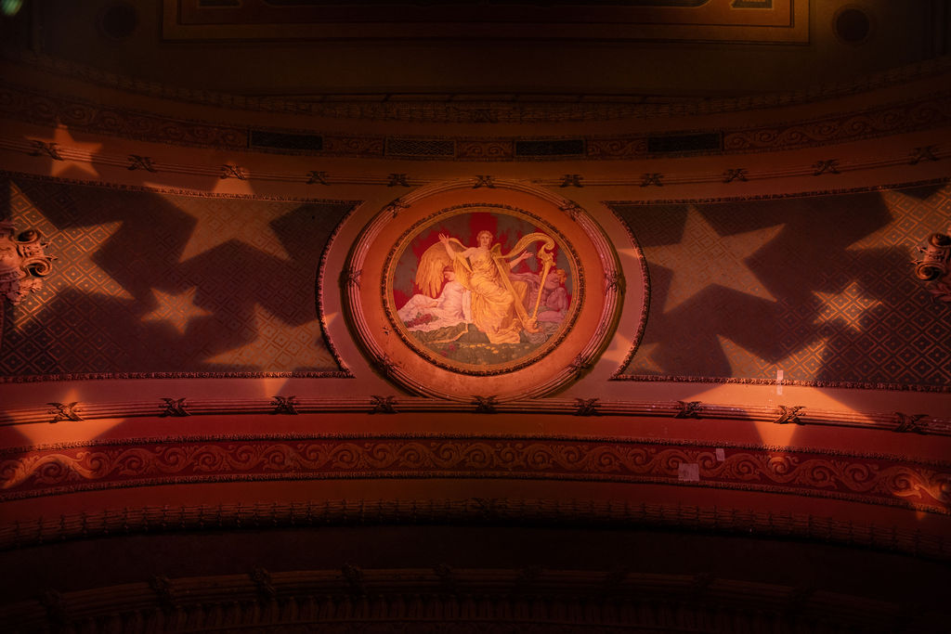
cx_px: 476
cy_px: 317
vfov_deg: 53.1
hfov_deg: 73.7
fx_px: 634
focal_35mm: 24
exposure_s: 1/200
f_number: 3.2
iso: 2000
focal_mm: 24
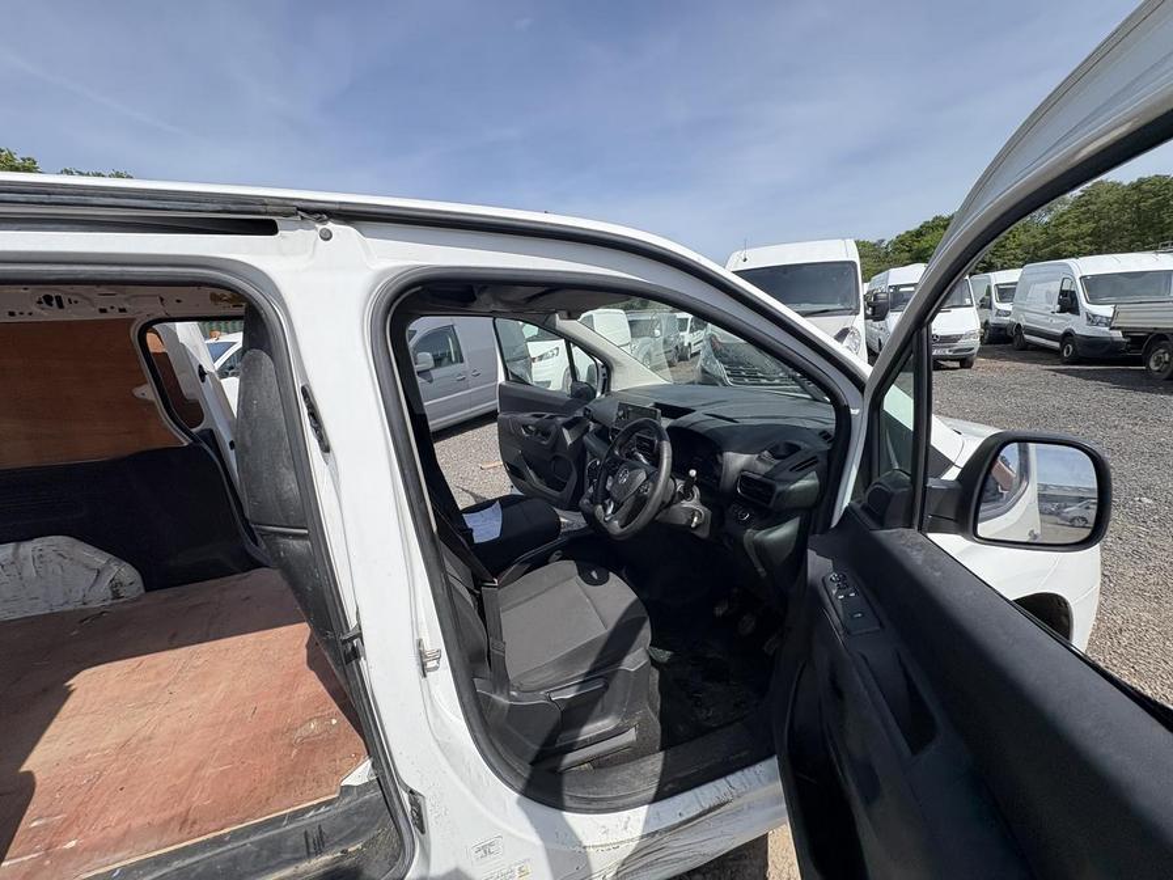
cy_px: 440
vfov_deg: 85.7
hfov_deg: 102.1
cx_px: 586
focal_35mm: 14
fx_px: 474
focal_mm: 2.22
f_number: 2.2
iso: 64
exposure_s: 1/1217
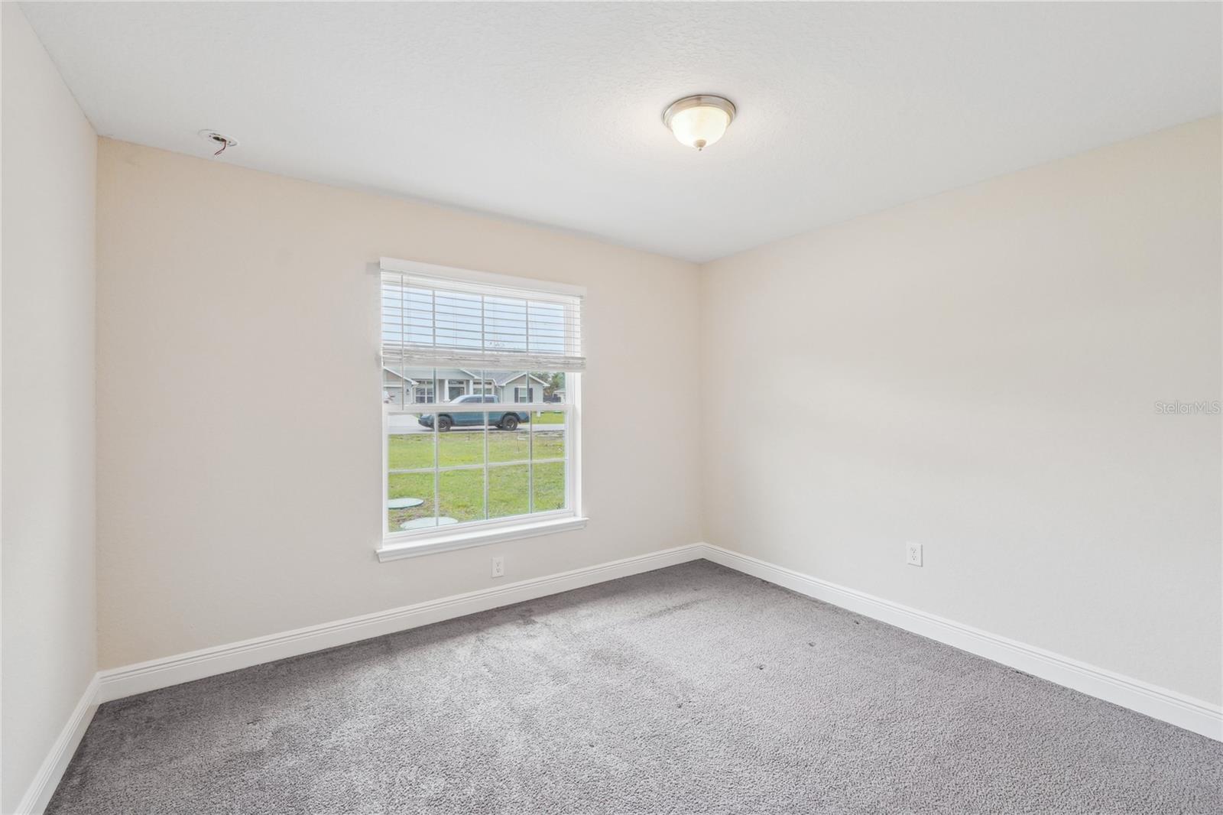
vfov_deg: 77.3
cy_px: 408
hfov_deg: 100.4
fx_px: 509
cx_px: 612
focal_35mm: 15
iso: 400
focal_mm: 10
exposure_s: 1/30
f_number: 8
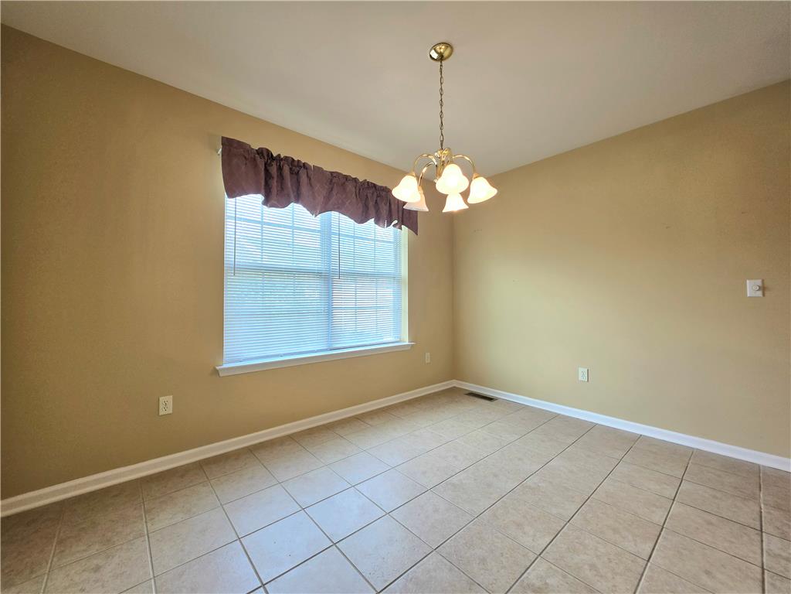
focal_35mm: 13
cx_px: 396
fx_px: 297
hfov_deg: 106.2
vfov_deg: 89.9
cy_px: 297
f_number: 1.9
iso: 32
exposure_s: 1/120
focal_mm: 2.2
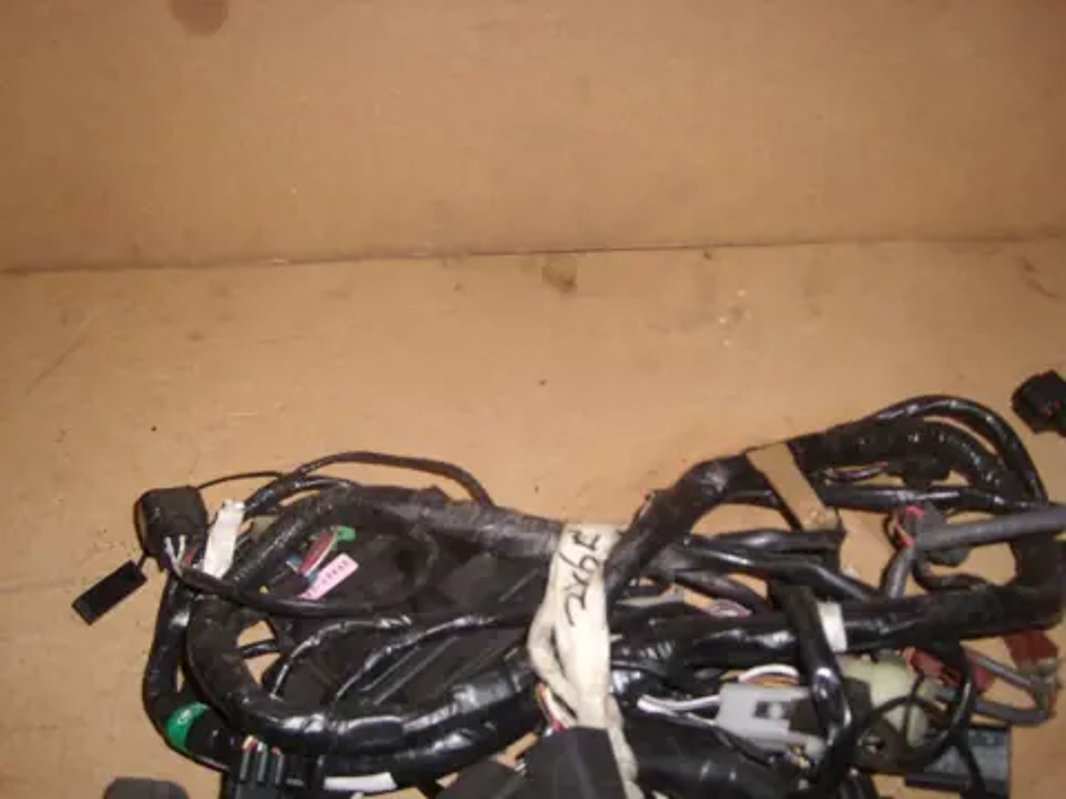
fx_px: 1078
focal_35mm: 35
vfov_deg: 40.7
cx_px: 533
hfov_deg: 52.6
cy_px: 400
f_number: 7.1
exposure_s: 1/30
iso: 50
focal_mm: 5.8
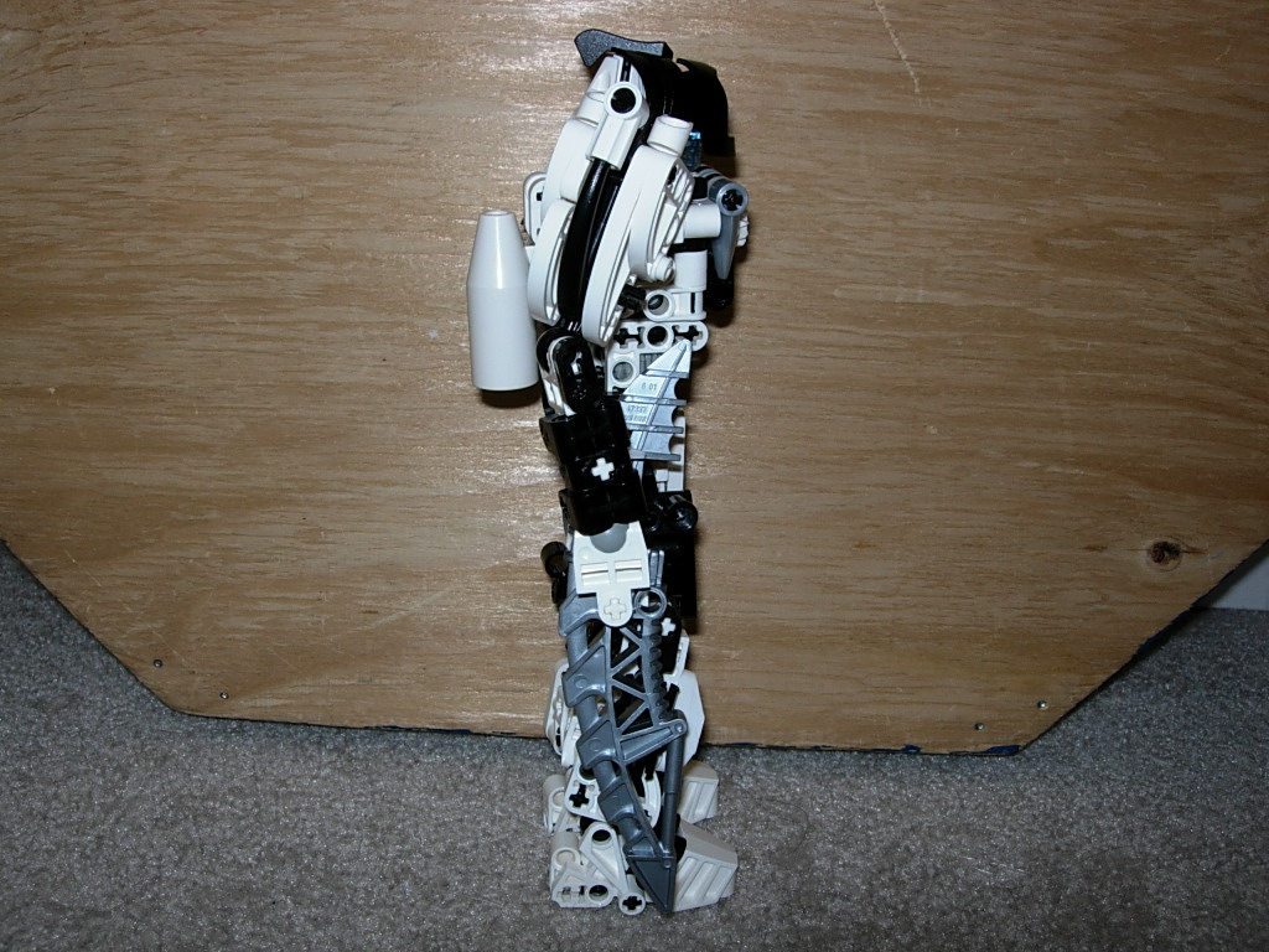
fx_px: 1393
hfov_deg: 49.0
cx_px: 634
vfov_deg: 37.7
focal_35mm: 38
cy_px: 476
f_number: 4.8
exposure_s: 1/64
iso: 79
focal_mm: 7.8
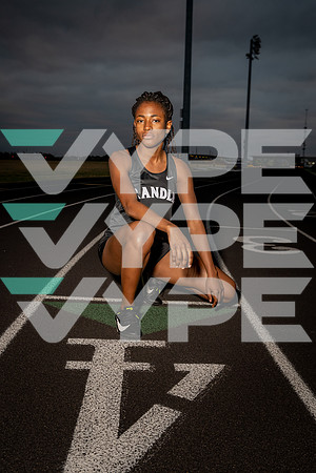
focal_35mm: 35
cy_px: 236
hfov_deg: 37.9
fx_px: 461
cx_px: 158
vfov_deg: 54.4
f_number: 5.6
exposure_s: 1/200
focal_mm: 35
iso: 400
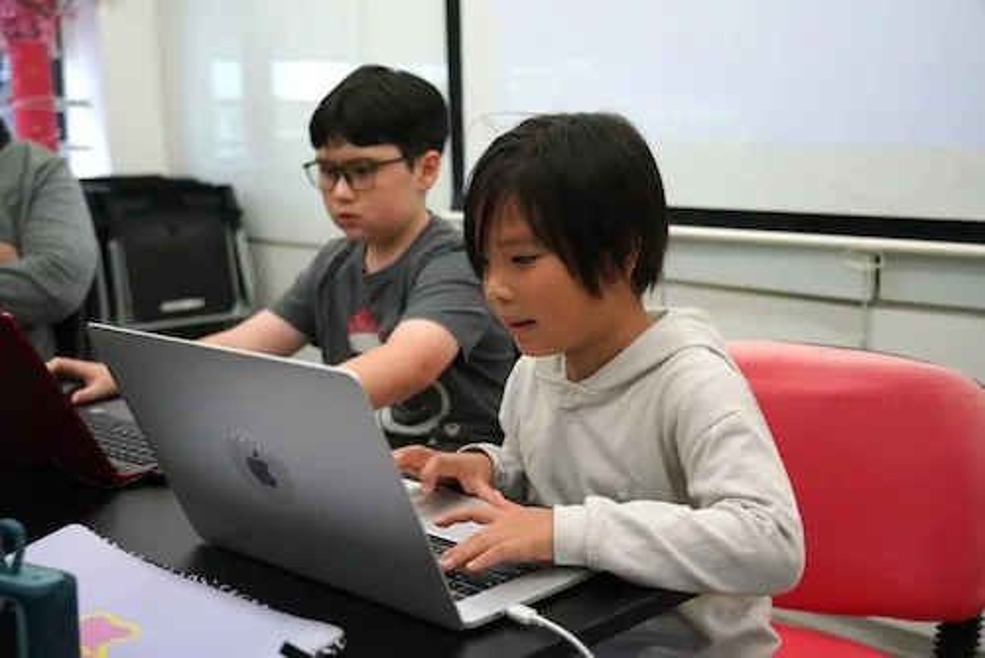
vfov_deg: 30.6
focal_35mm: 44
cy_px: 329
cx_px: 492
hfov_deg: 44.5
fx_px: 1205
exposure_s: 1/320
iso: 5000
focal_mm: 44
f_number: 4
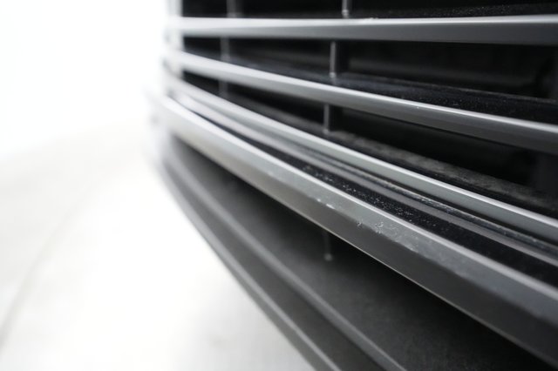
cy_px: 186
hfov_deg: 65.5
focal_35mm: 28
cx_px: 279
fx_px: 434
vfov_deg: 46.4
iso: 16000
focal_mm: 28
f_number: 4.5
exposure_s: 1/100
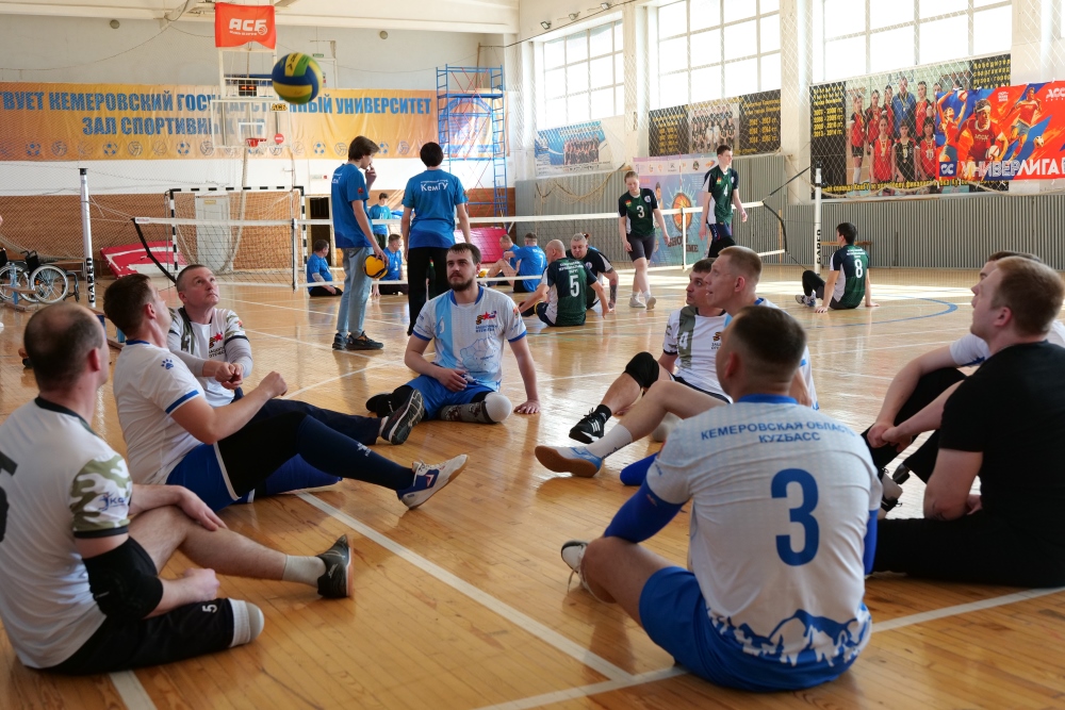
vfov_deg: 31.2
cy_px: 355
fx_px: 1272
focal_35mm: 43
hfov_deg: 45.4
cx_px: 532
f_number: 5.6
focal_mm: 43
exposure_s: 1/400
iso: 3200
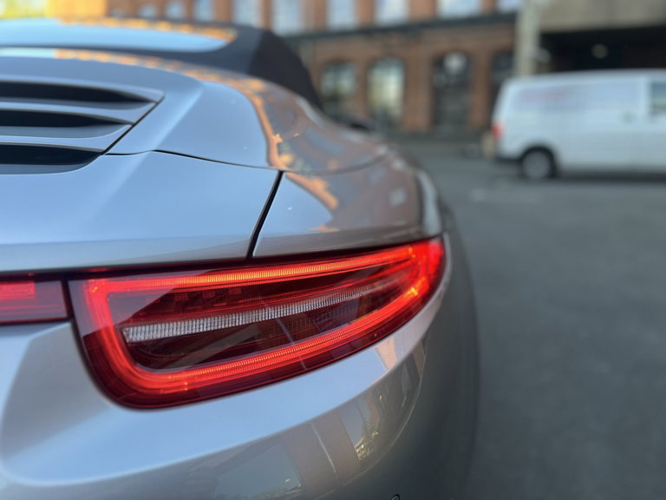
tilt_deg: -13.0
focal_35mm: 26
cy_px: 250
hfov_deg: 67.3
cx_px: 333
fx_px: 500
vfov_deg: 53.1
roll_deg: -0.4
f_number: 1.6
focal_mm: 5.1
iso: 40
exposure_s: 1/154
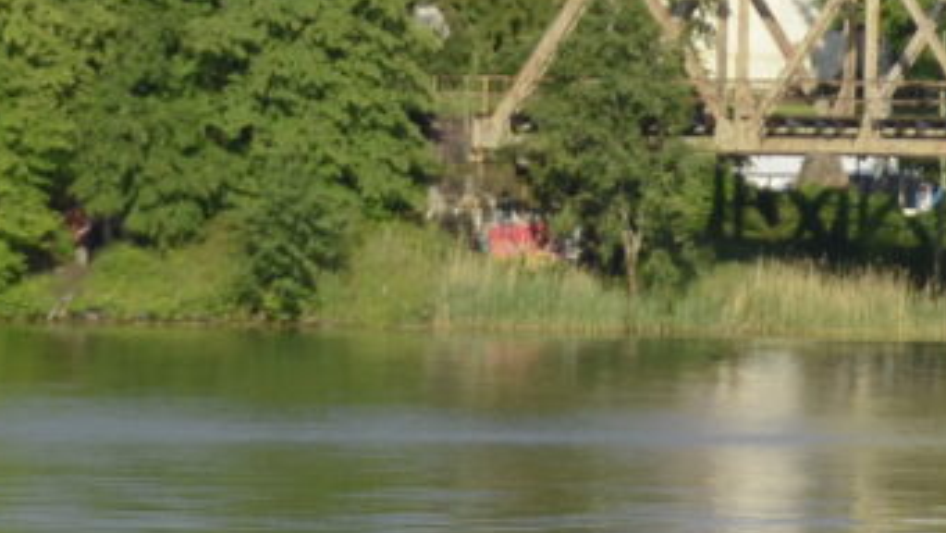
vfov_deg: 1.8
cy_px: 115
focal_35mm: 669
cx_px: 2891
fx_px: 16785
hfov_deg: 3.2
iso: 220
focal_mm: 85
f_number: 4
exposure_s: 1/1600
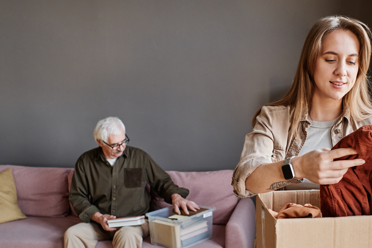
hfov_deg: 38.7
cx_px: 229
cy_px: 163
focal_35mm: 51
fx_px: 527
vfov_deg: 26.4
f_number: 3.2
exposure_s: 1/160
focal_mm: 23
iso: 640
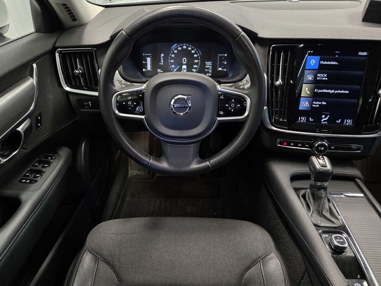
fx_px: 264
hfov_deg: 71.6
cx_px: 183
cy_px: 145
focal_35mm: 24
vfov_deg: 56.8
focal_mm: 5.4
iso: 250
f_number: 1.8
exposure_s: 1/33
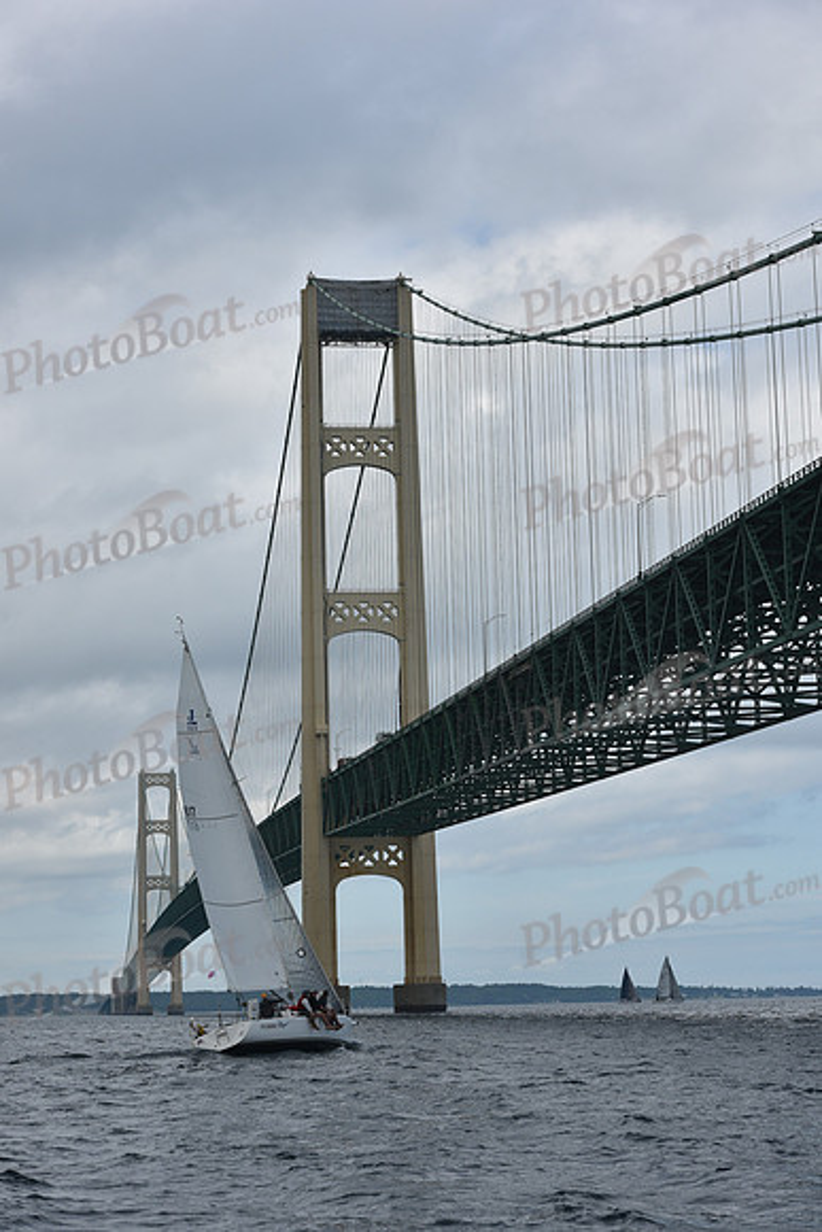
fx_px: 2396
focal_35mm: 70
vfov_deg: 28.8
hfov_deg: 19.5
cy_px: 616
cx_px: 411
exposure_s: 1/800
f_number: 9
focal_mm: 70
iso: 250
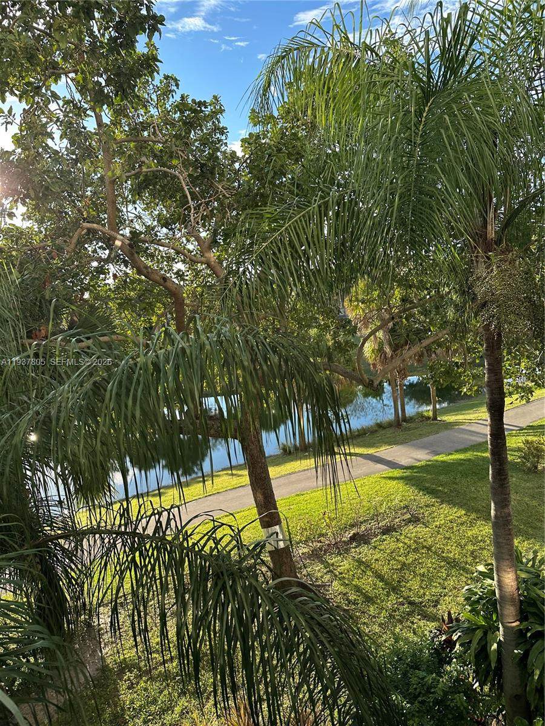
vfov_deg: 71.6
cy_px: 363
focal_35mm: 24
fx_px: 504
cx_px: 272
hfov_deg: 56.8
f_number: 1.78
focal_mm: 6.86
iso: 80
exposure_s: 1/935
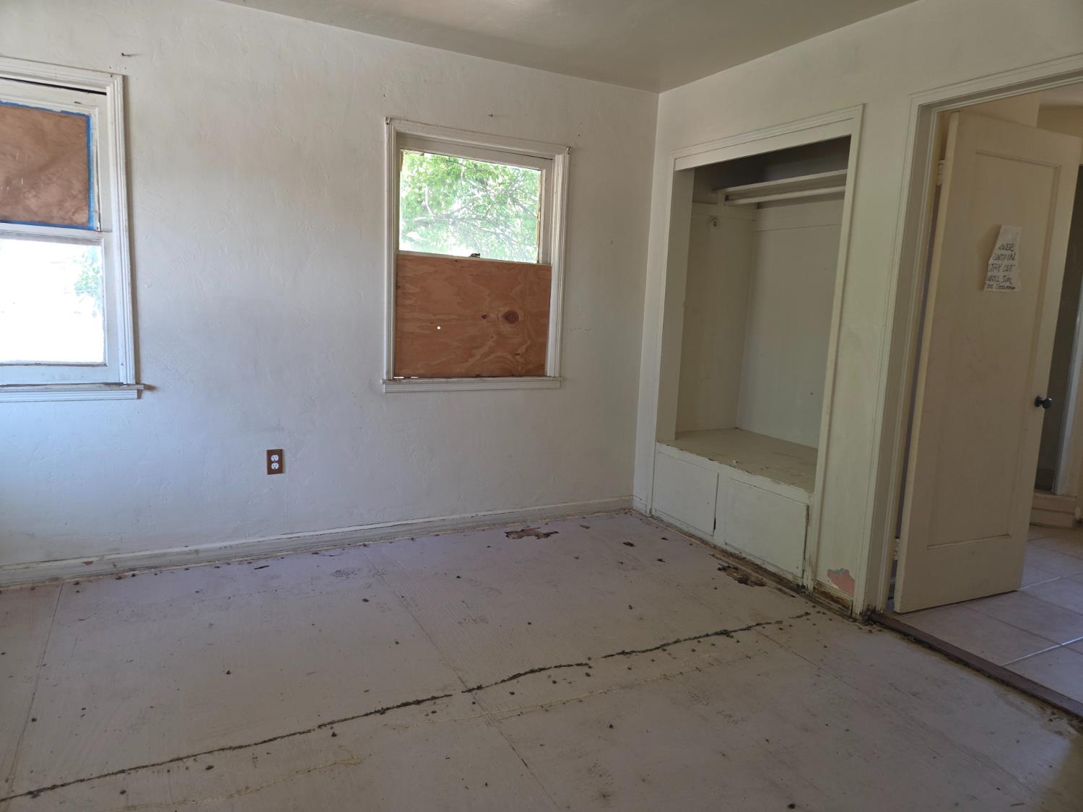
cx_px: 542
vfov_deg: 58.9
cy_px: 406
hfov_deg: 73.9
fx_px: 720
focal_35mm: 23
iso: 64
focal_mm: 5.4
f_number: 1.8
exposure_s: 1/60
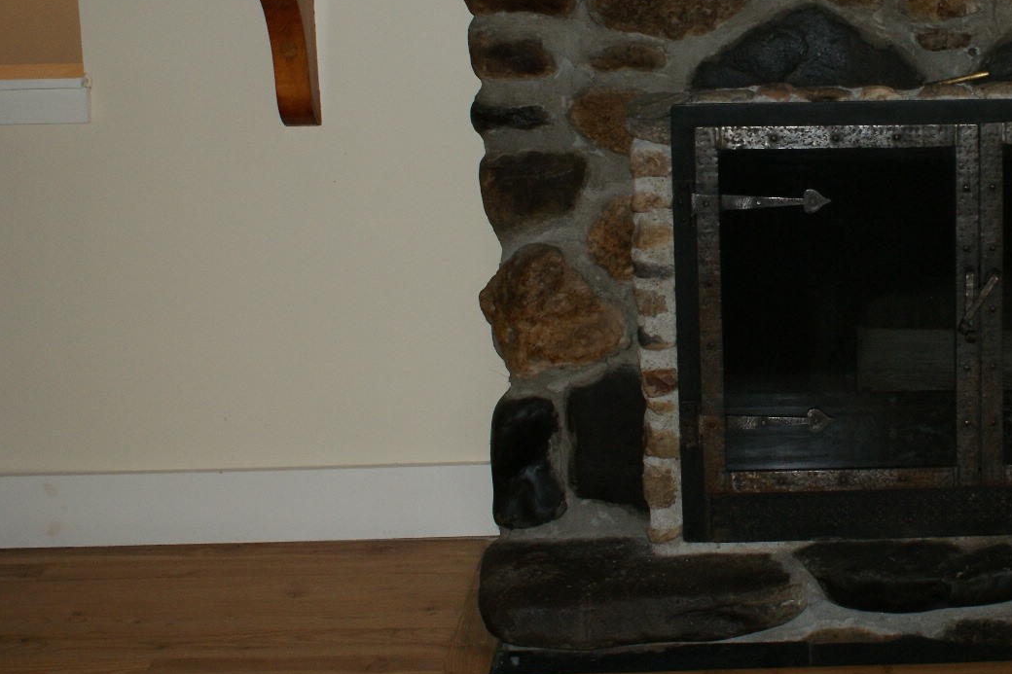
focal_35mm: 72
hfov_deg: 27.0
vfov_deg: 18.7
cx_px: 932
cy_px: 102
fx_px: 2024
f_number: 5.6
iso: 400
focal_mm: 26
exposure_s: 1/60
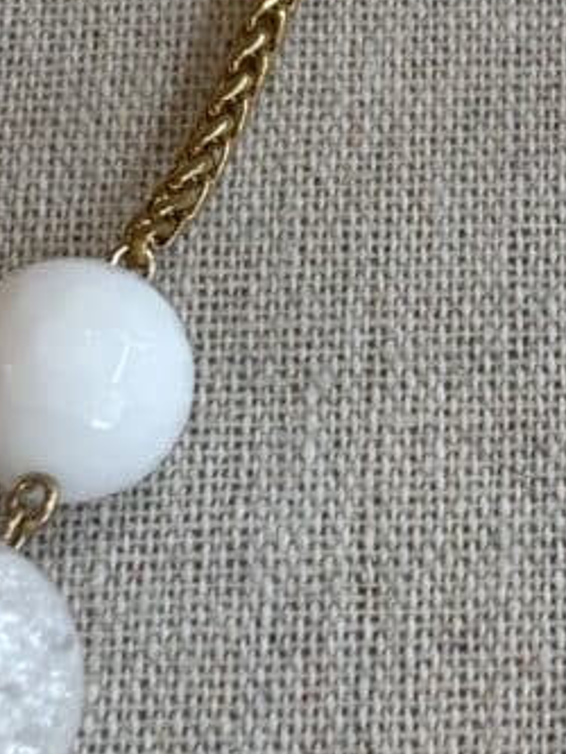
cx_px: 591
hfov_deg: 9.2
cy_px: 147
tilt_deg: -61.2
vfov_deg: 12.3
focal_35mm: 160
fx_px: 3486
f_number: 1.6
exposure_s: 1/100
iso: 25
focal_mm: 5.96
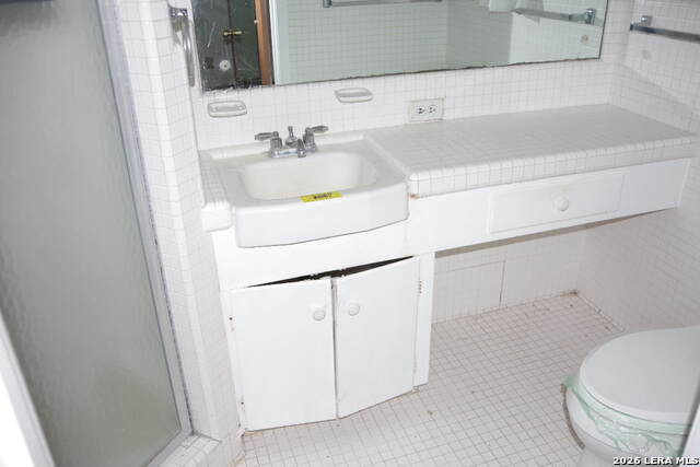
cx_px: 350
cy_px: 234
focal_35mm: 31
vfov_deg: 42.3
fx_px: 603
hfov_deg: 60.3
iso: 100
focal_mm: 21
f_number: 4
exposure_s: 1/50
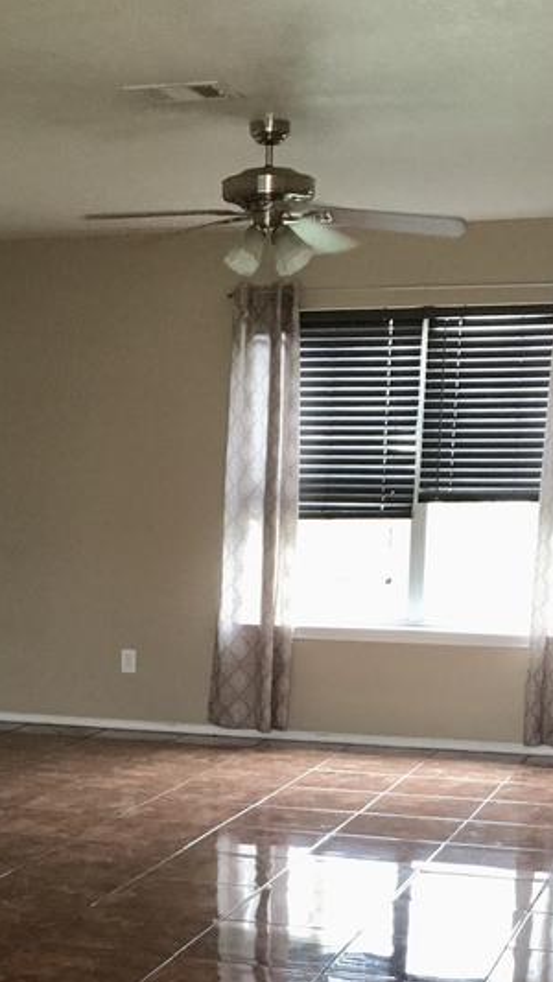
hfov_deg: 18.8
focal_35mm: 64
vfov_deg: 31.2
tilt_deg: -13.7
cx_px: 168
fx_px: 1668
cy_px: 901
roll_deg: +2.1
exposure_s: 1/30
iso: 125
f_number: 2.2
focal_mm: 4.15
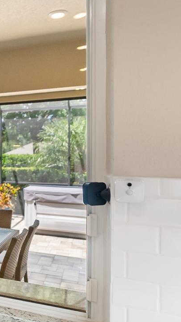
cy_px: 171
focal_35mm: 37
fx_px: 316
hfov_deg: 25.3
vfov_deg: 54.0
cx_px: -81
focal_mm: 16
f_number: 2.8
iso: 800
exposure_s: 1/320
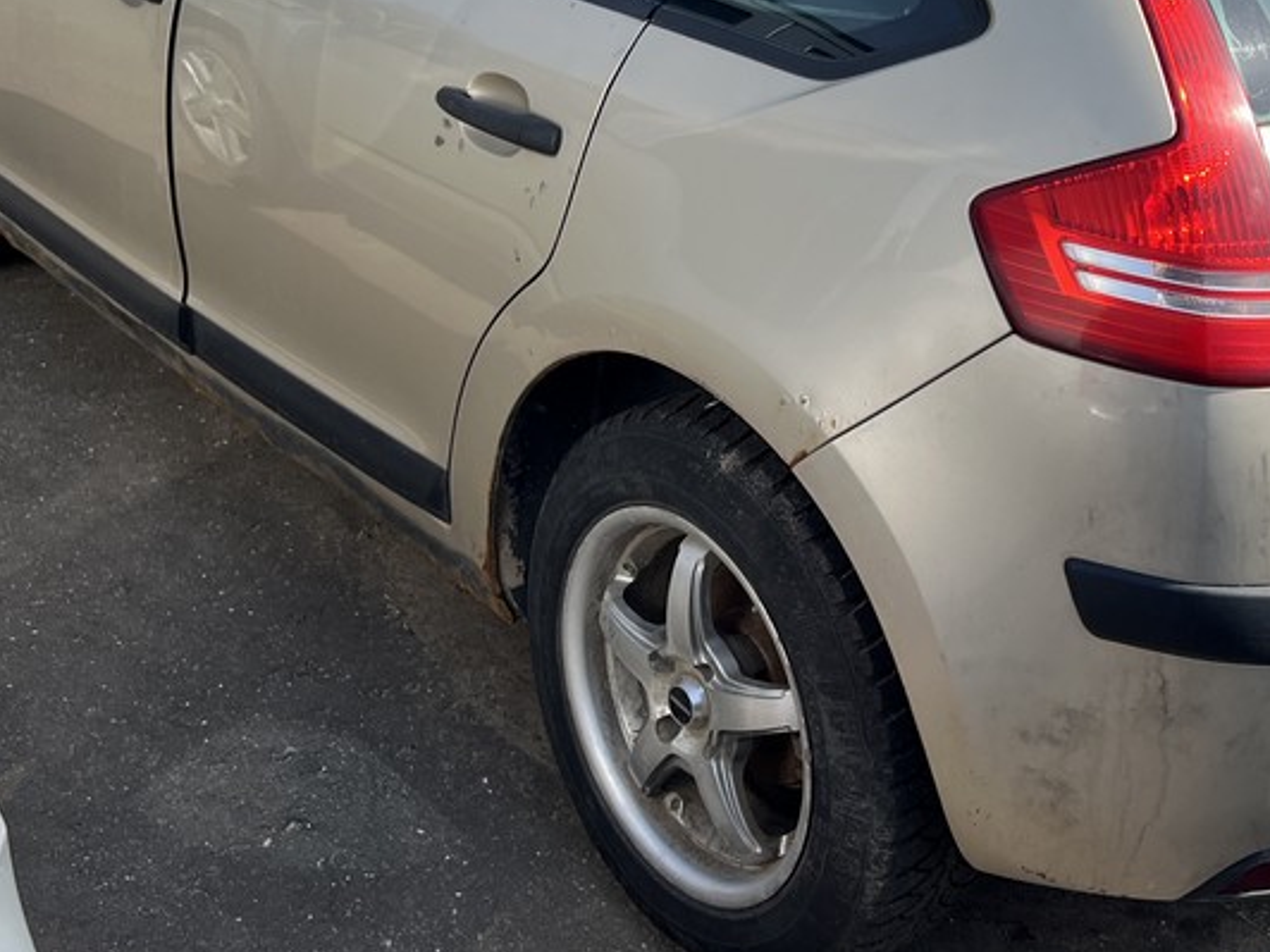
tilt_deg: -18.6
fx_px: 1834
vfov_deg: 28.8
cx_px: 912
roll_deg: -3.8
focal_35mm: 50
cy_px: 291
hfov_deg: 37.5
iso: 50
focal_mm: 5.7
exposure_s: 1/1751
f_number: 1.5
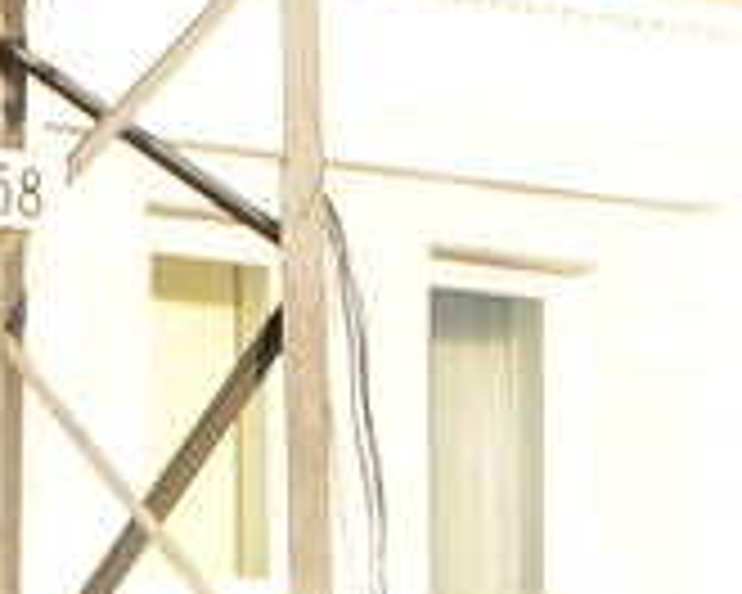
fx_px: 9904
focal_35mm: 451
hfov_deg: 4.3
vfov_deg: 3.4
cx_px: 634
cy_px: 1238
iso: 200
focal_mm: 44
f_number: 8
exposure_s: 1/250
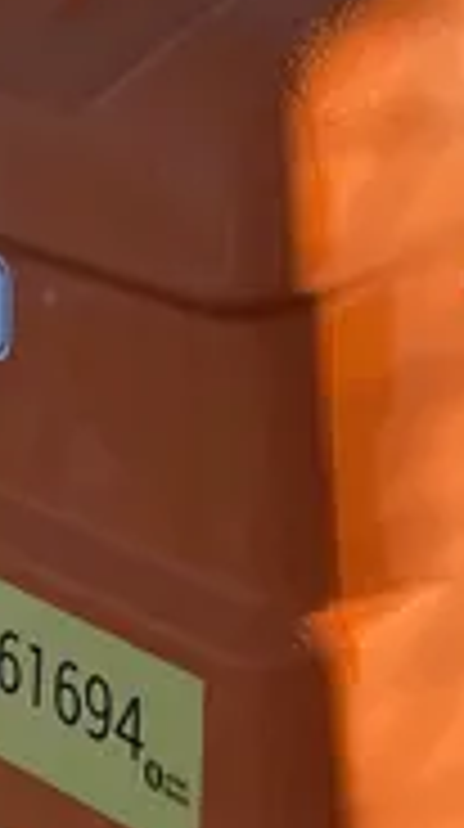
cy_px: -439
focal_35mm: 113
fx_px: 2481
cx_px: 252
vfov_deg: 17.0
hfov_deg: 10.7
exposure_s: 1/1642
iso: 32
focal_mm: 4.2
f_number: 1.6
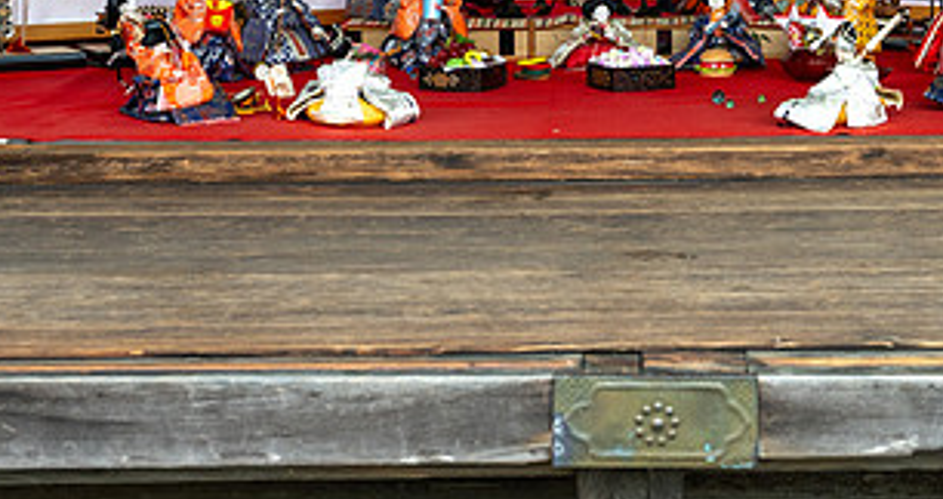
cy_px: -80
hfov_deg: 23.3
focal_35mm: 91
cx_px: 776
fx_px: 2244
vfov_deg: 12.4
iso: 400
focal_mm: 37
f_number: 5.6
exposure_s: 1/100
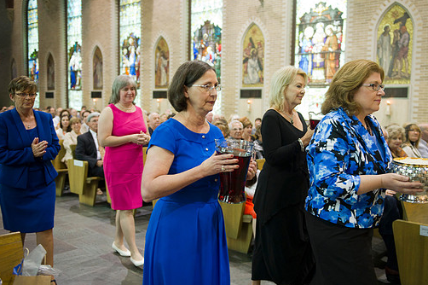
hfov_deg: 51.8
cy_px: 141
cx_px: 236
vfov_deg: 35.9
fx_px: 440
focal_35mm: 37
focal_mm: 32
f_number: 2.8
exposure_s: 1/100
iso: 2000
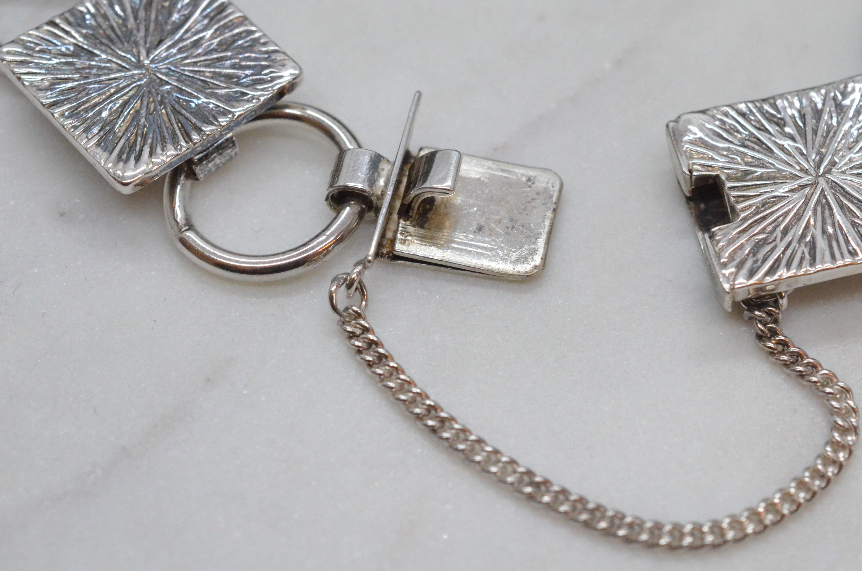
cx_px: 624
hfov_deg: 23.2
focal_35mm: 87
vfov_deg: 15.6
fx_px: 2079
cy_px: 218
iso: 4000
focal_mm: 40
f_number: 8
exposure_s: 1/1000
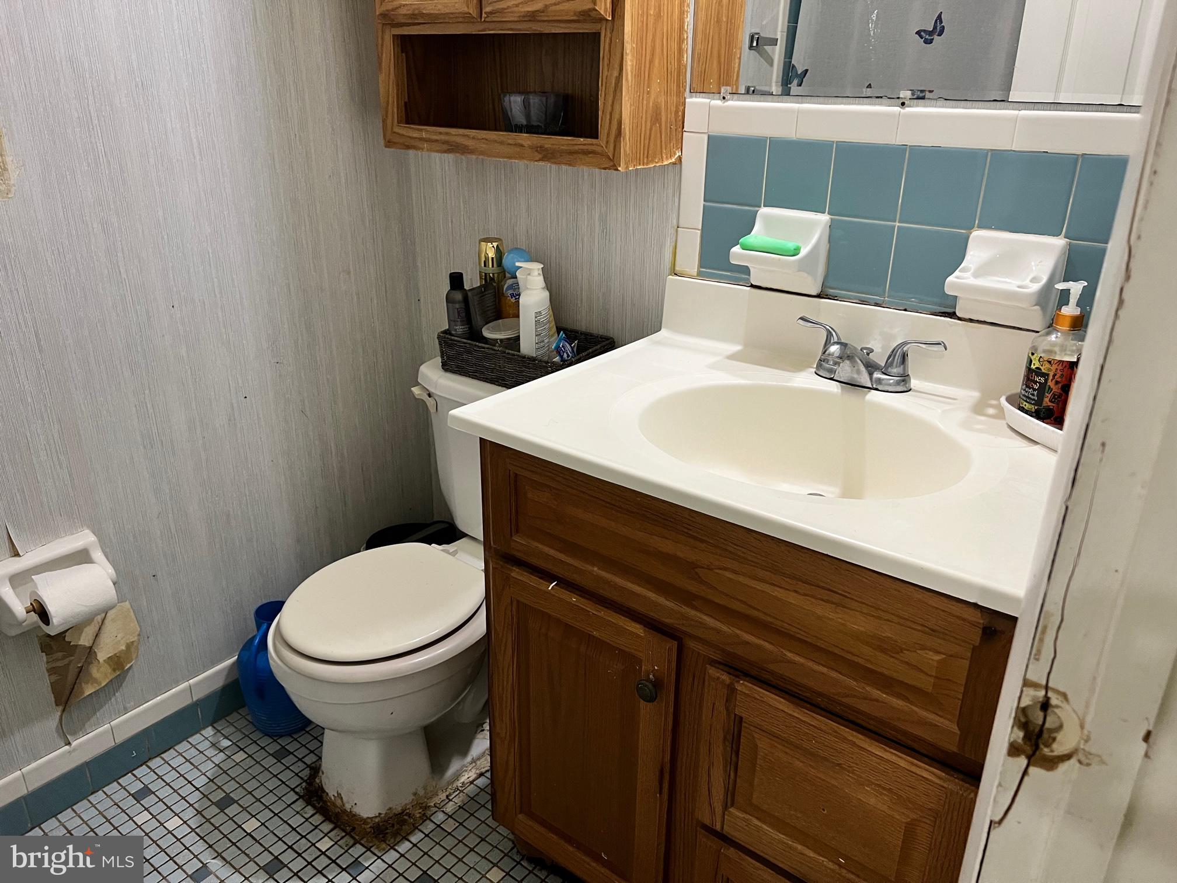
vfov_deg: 53.1
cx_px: 588
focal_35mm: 26
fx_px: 884
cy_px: 442
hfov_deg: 67.3
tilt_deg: -23.0
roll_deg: -0.7
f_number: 1.5
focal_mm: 5.7
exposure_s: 1/60
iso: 250
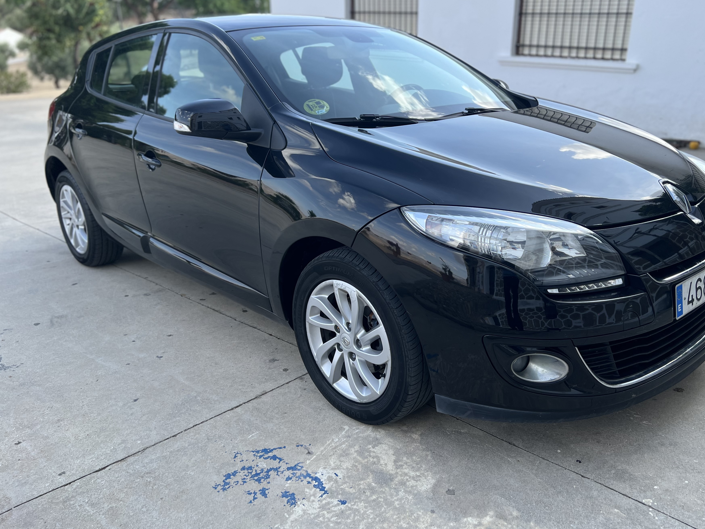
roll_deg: -0.7
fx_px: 611
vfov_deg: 46.8
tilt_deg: -20.3
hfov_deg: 59.7
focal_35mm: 30
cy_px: 248
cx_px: 400
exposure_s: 1/859
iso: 50
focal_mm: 5.7
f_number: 1.5
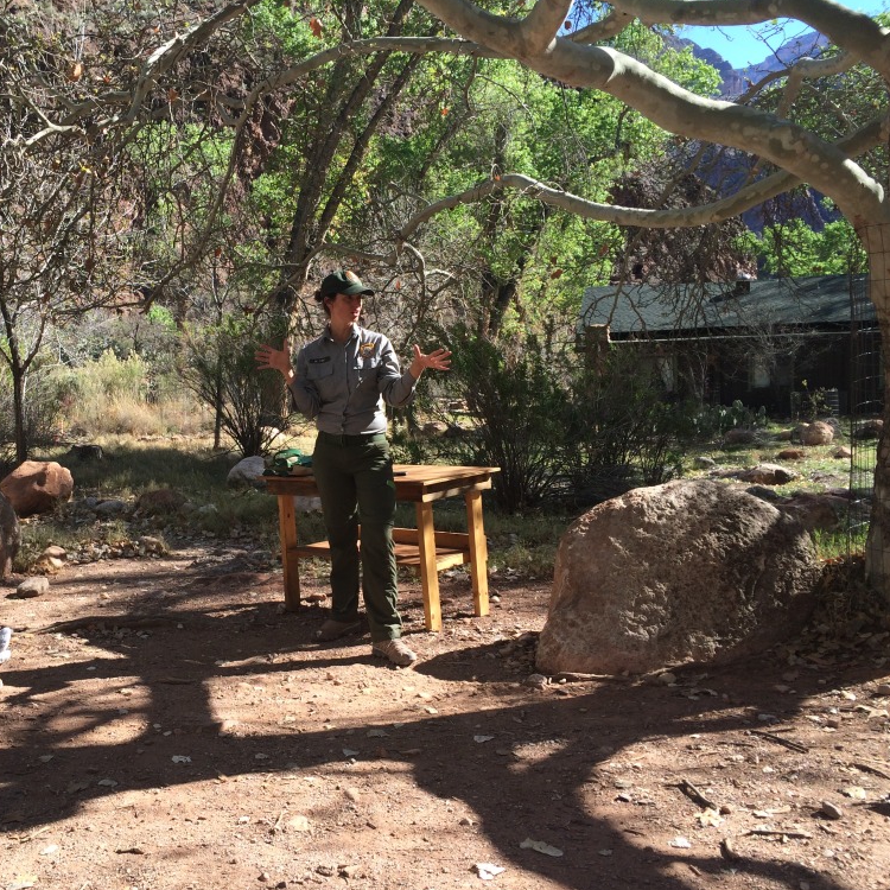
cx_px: 287
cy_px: 450
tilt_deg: -6.1
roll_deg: +1.8
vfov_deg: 47.2
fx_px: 1018
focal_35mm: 35
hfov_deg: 46.4
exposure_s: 1/707
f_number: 2.2
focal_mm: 4.15
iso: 32
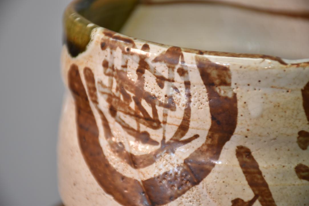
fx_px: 1803
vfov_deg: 6.5
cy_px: 103
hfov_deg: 9.8
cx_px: 154
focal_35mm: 210
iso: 400
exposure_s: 1/30
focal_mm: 140
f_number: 5.6
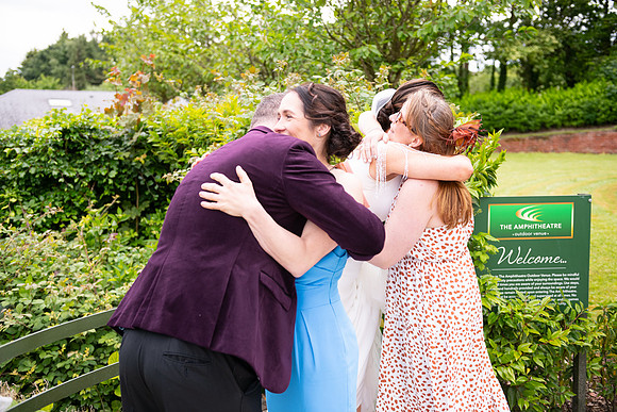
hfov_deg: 48.4
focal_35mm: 40
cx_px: 308
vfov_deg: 33.4
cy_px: 206
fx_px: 686
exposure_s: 1/1000
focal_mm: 40
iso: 250
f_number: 3.5
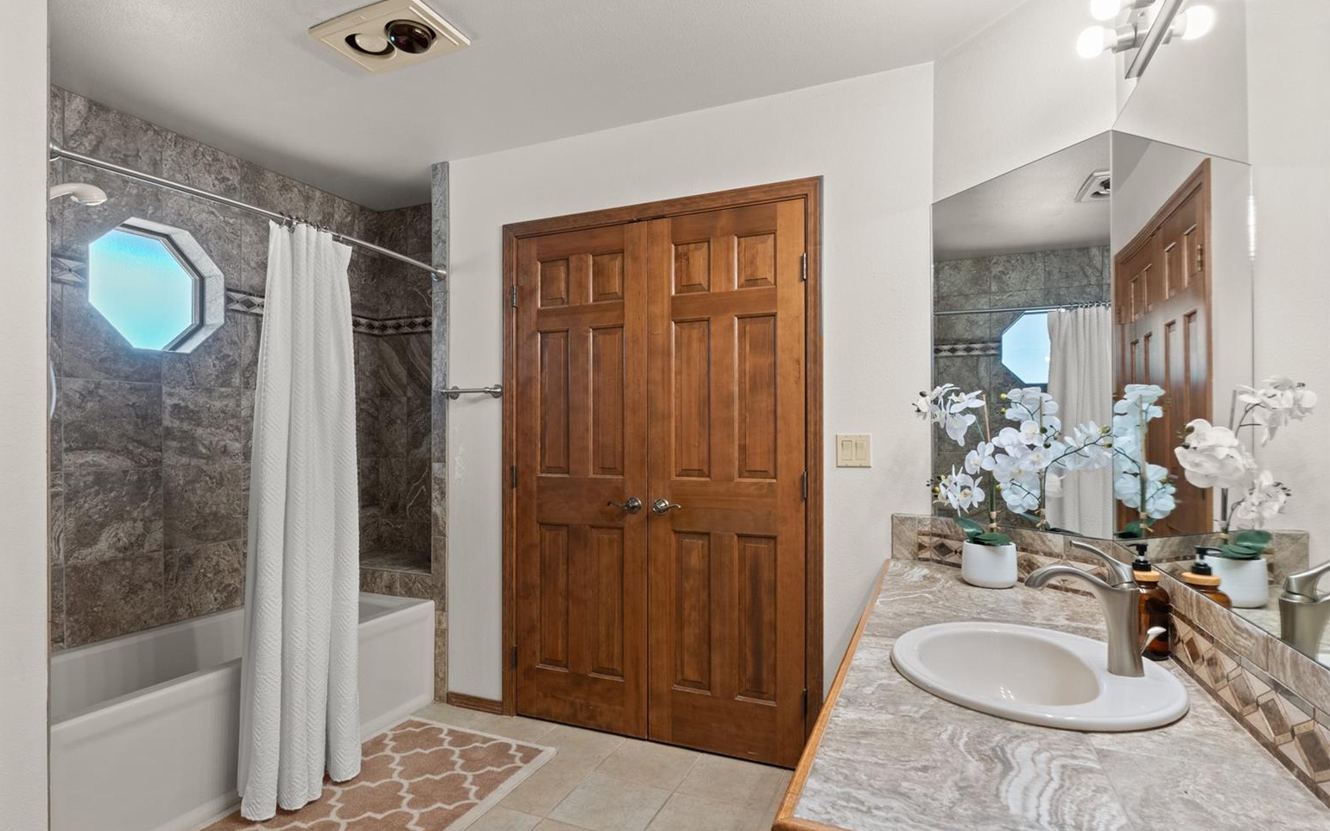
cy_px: 442
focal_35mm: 18
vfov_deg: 63.7
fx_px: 668
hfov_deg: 89.7
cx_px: 640
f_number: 8
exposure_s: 1/6
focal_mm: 11.6
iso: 400
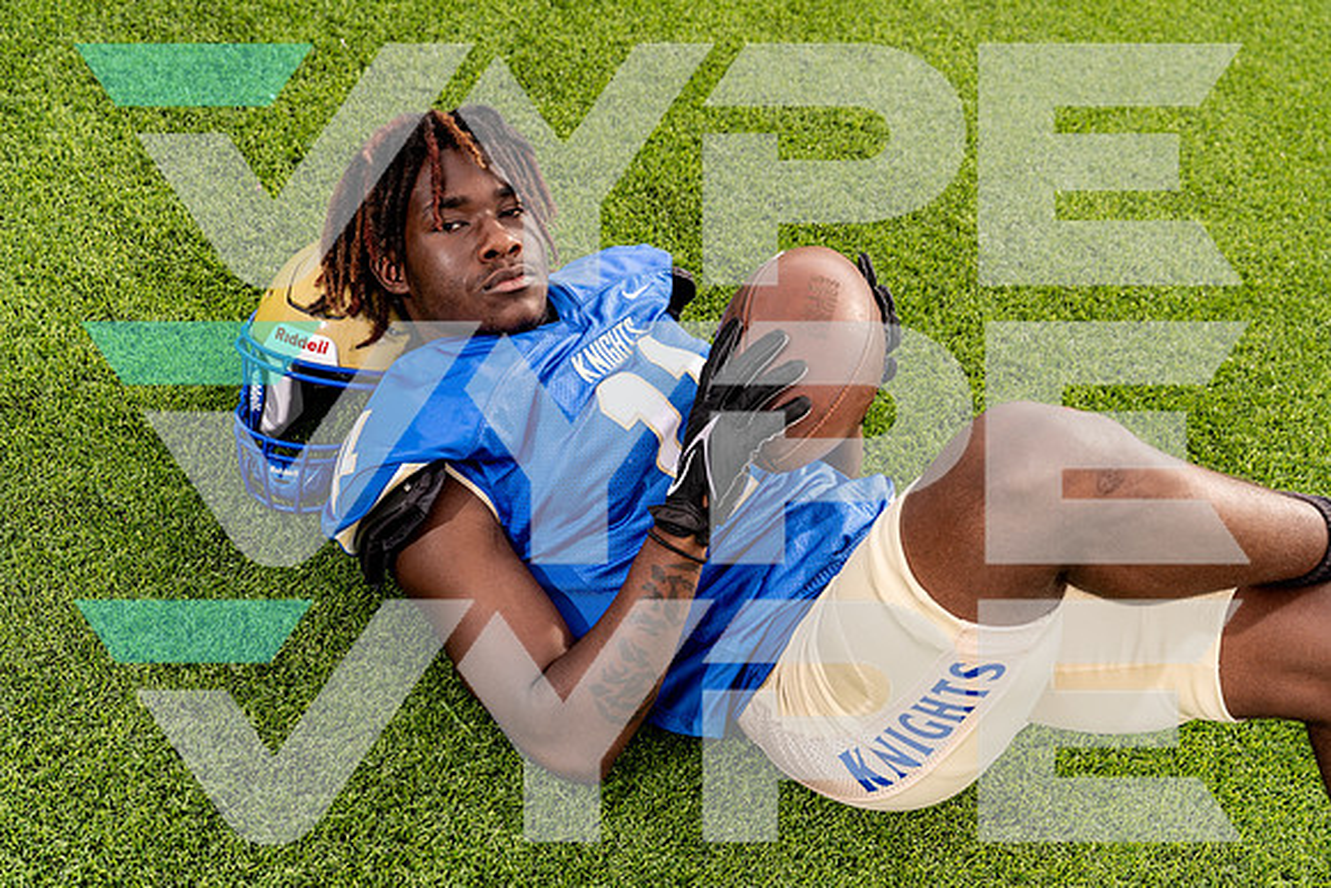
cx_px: 666
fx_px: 1664
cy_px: 444
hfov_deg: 43.6
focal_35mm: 45
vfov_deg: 29.9
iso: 100
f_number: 5.6
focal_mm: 45
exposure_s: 1/250
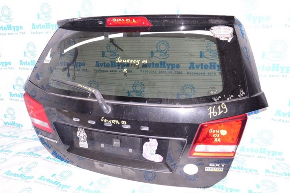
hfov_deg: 65.5
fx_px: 226
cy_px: 99
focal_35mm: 28
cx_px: 141
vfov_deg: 46.4
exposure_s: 1/160
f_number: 8
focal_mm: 18
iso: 1600
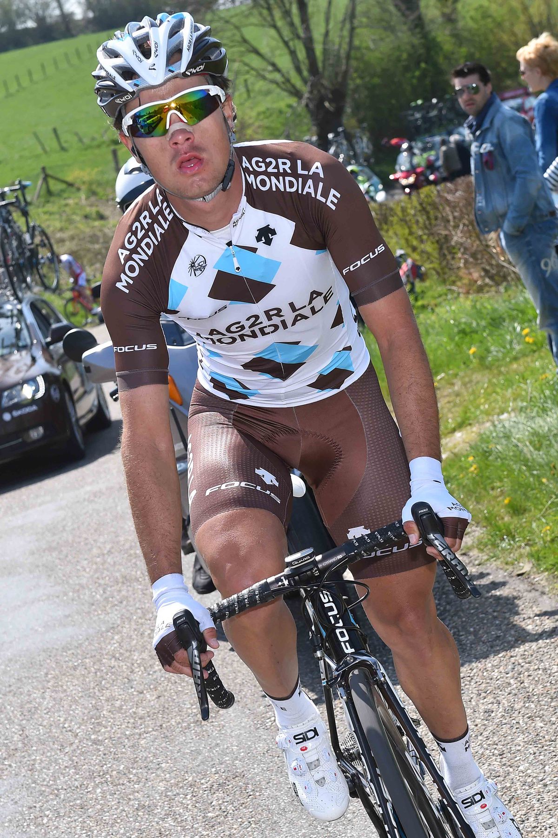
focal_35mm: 62
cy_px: 419
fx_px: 1443
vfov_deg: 32.4
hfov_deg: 21.9
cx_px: 279
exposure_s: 1/640
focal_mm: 62
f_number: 6.3
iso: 320
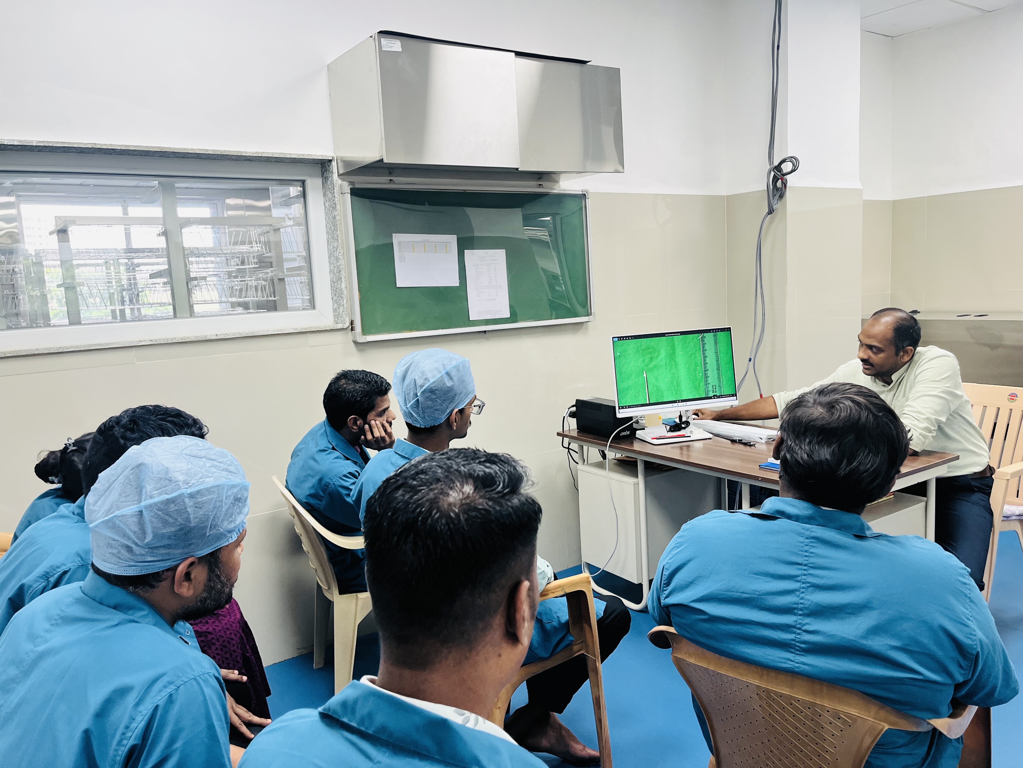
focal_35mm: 26
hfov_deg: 67.3
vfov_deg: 53.1
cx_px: 512
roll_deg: +3.2
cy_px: 384
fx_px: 768
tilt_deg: -7.2
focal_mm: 5.1
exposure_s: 1/100
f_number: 1.6
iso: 125
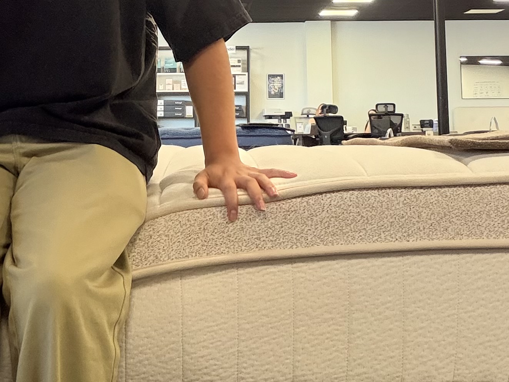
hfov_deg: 60.0
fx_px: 441
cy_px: 191
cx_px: 254
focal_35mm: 30
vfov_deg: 46.8
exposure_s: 1/60
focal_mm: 2.71
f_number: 1.9
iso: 250
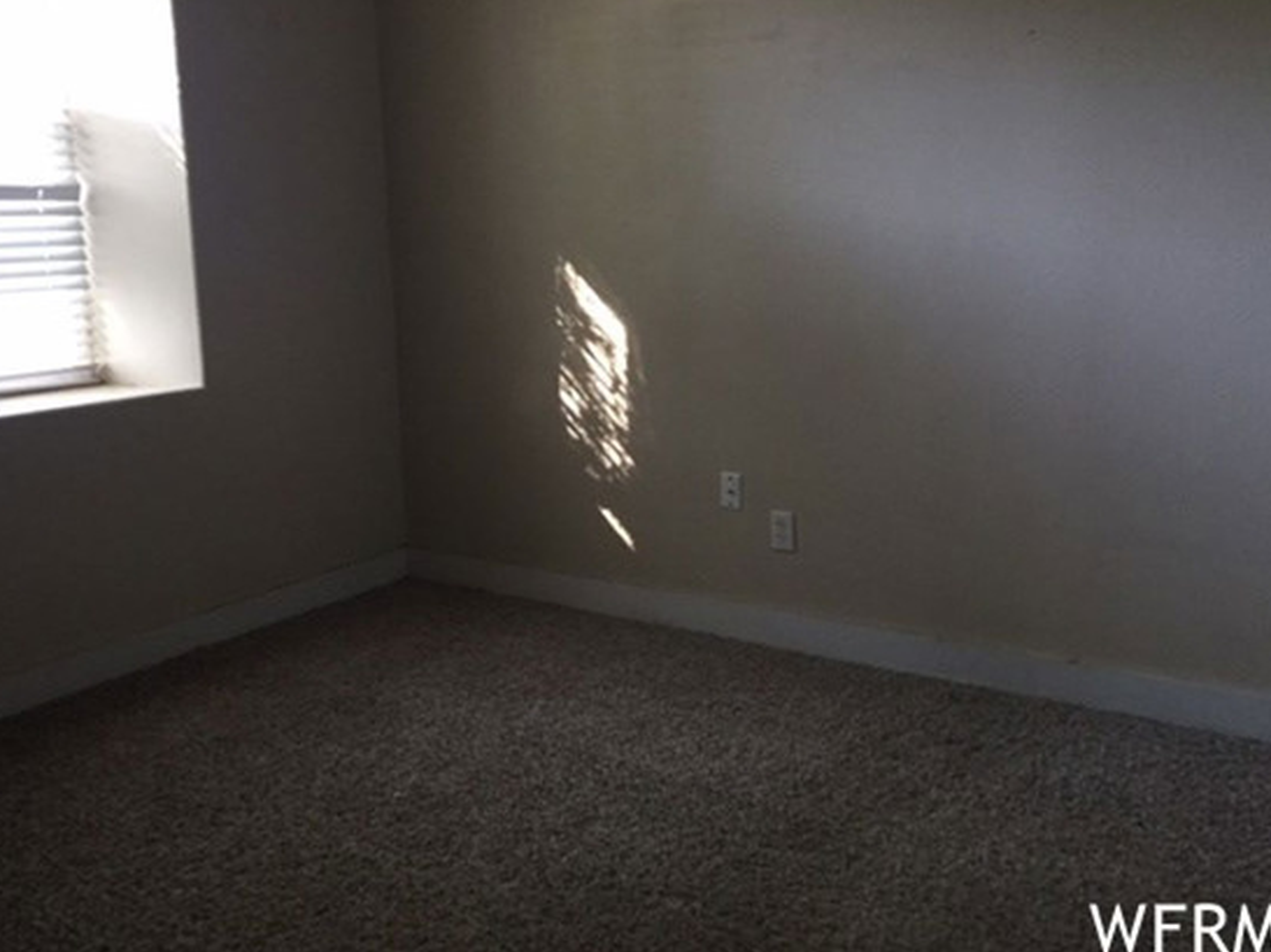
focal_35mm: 34
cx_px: 617
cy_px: 400
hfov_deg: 54.0
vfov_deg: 41.6
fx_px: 1248
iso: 160
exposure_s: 1/30
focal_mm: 4.15
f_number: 2.2
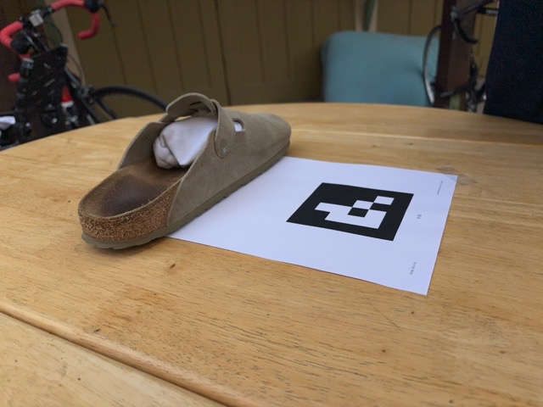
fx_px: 408
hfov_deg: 67.3
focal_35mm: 26
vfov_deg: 53.1
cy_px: 204
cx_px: 272
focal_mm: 5.96
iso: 50
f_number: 1.6
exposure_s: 1/2985
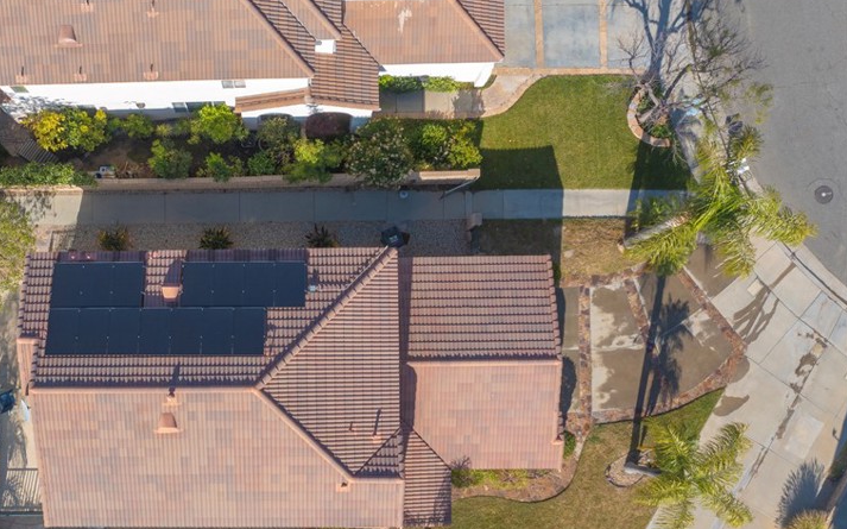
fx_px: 946
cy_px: 370
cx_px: 242
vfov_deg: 30.9
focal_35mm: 41
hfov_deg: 47.0
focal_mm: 10.26
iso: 100
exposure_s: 1/240
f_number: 5
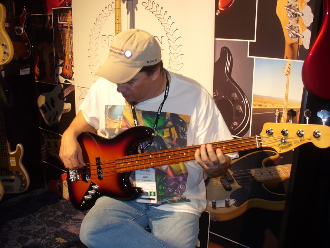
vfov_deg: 38.7
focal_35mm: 37
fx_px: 353
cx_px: 165
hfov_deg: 50.1
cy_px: 124
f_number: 2.8
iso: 100
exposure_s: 1/30
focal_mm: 6.1
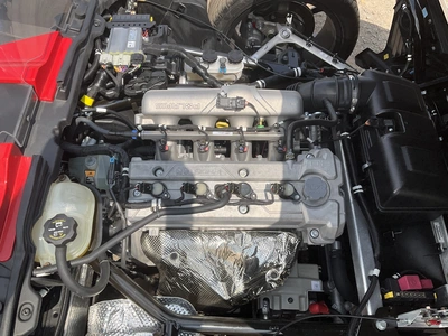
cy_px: 168
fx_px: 375
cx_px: 224
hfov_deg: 61.7
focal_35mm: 29
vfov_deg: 48.2
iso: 25
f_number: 1.8
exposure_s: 1/1250
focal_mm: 3
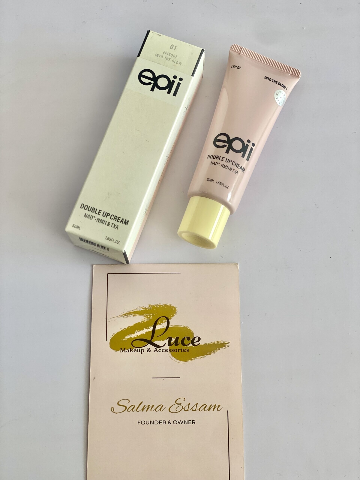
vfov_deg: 36.8
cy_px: 240
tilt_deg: -76.7
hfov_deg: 28.0
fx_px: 721
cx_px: 180
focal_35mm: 52
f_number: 2
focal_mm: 6
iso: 20
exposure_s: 1/124
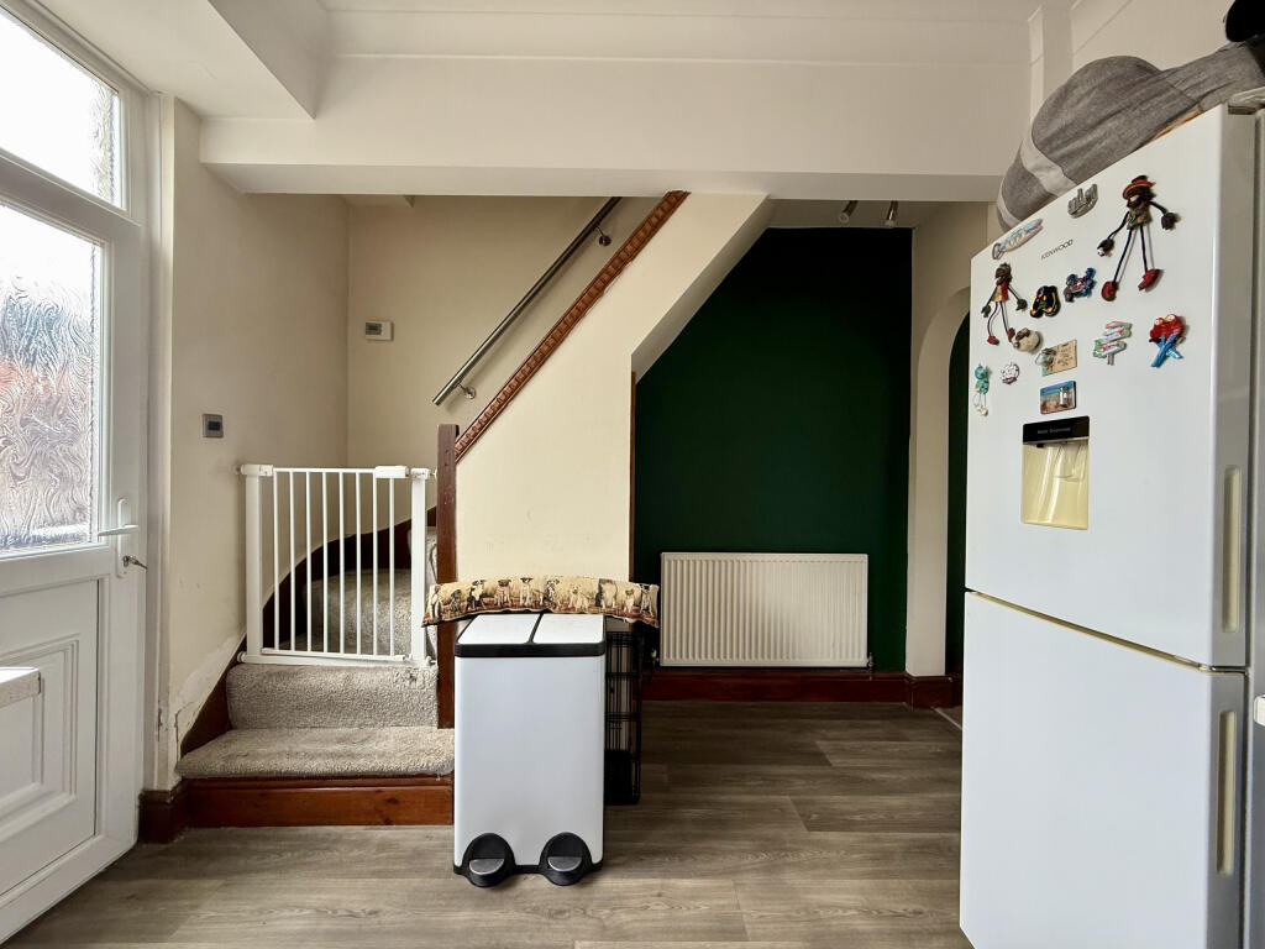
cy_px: 474
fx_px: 512
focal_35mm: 14
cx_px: 632
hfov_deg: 102.1
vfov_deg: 85.7
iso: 160
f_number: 2.2
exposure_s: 1/99
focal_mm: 2.22
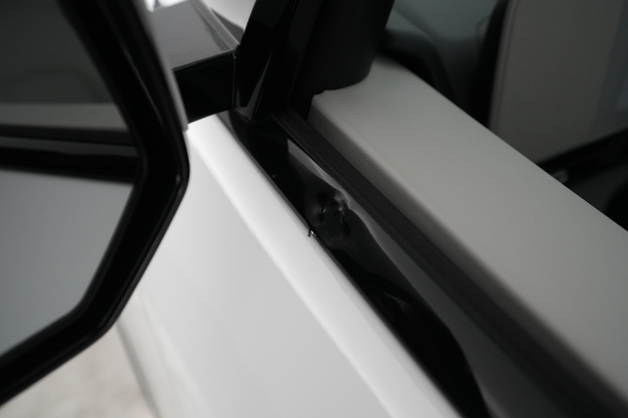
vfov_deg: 46.4
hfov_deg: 65.5
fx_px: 488
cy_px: 209
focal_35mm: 28
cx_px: 314
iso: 2500
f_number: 4.5
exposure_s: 1/125
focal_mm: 28
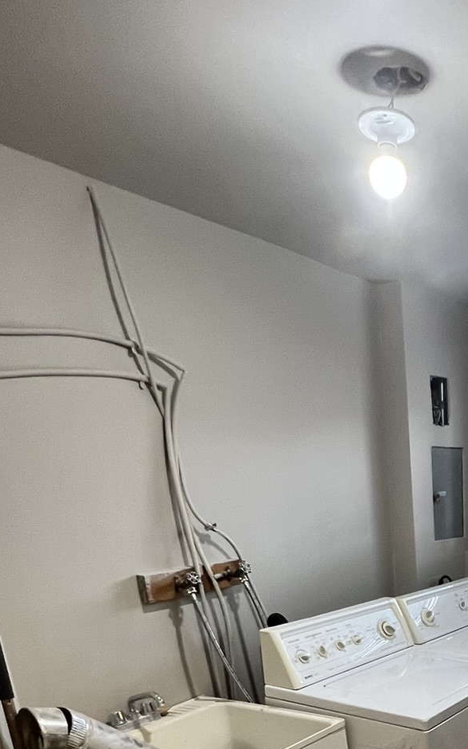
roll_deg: +0.3
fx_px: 612
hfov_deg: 36.3
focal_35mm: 30
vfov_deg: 52.3
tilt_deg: -20.6
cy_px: 720
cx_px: 498
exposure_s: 1/60
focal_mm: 1.57
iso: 250
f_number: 1.8
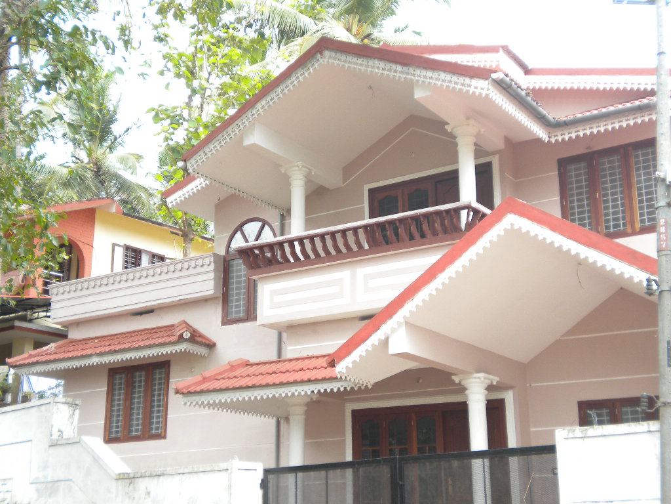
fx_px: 1008
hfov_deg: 36.8
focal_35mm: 52
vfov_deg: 28.0
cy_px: 252
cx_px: 336
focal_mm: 9.3
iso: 112
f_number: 3.9
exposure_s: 1/61.1
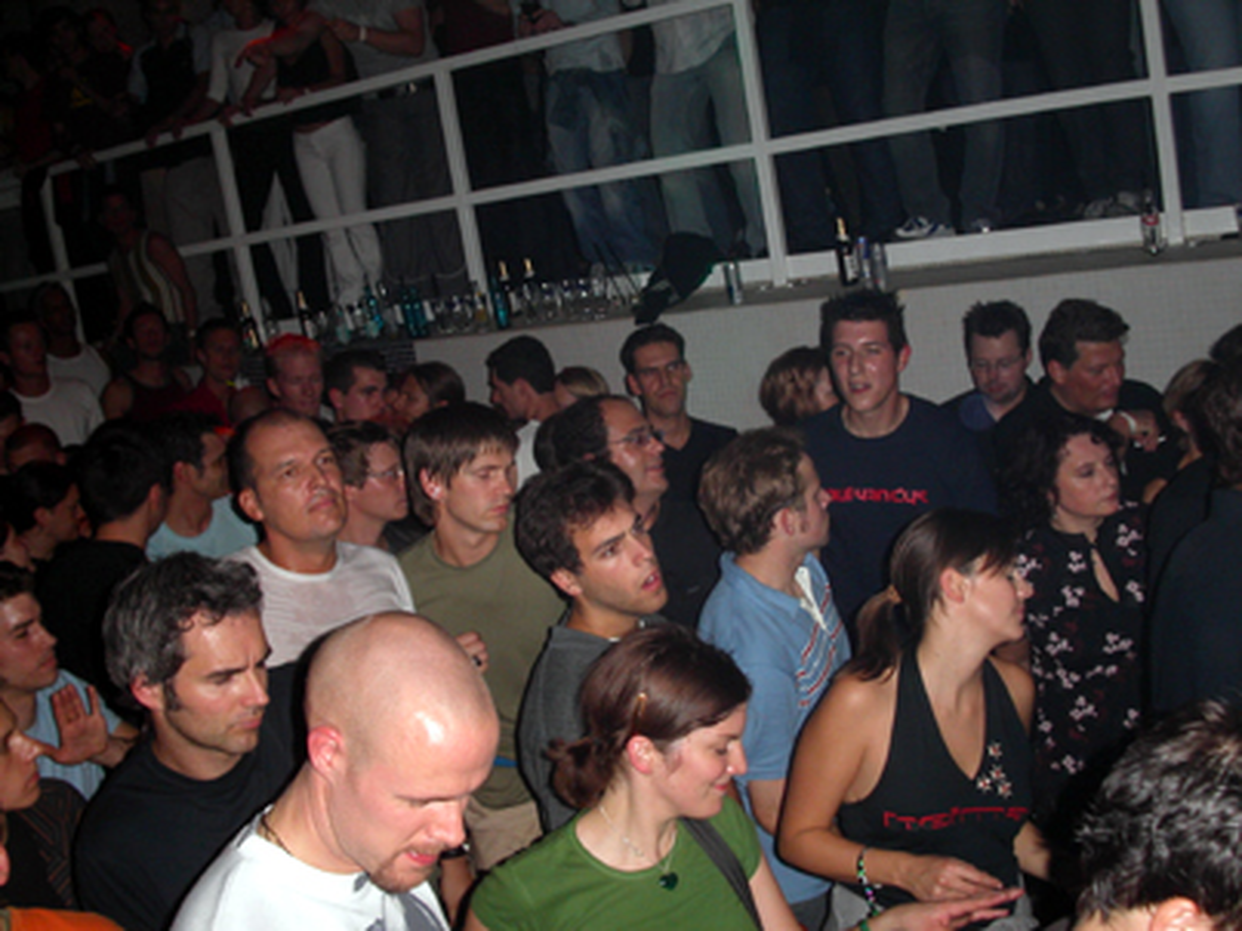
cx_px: 621
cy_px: 466
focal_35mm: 38
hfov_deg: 49.0
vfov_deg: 37.7
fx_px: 1363
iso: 119
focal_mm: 7.8
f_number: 2.8
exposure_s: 1/30
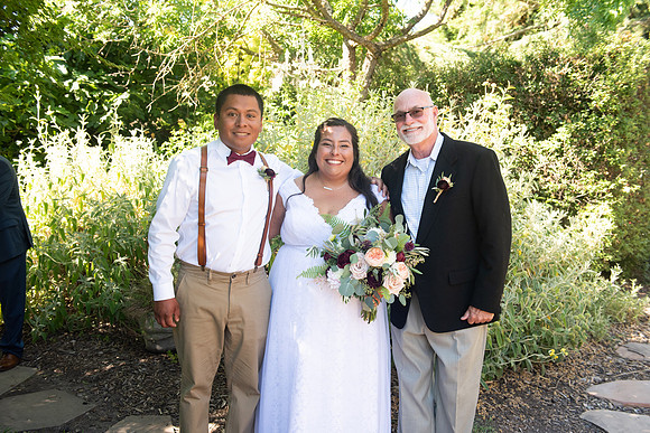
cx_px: 325
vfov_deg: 38.9
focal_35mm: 34
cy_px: 216
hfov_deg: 55.8
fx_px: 614
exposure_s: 1/320
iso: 640
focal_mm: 34
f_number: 4.5
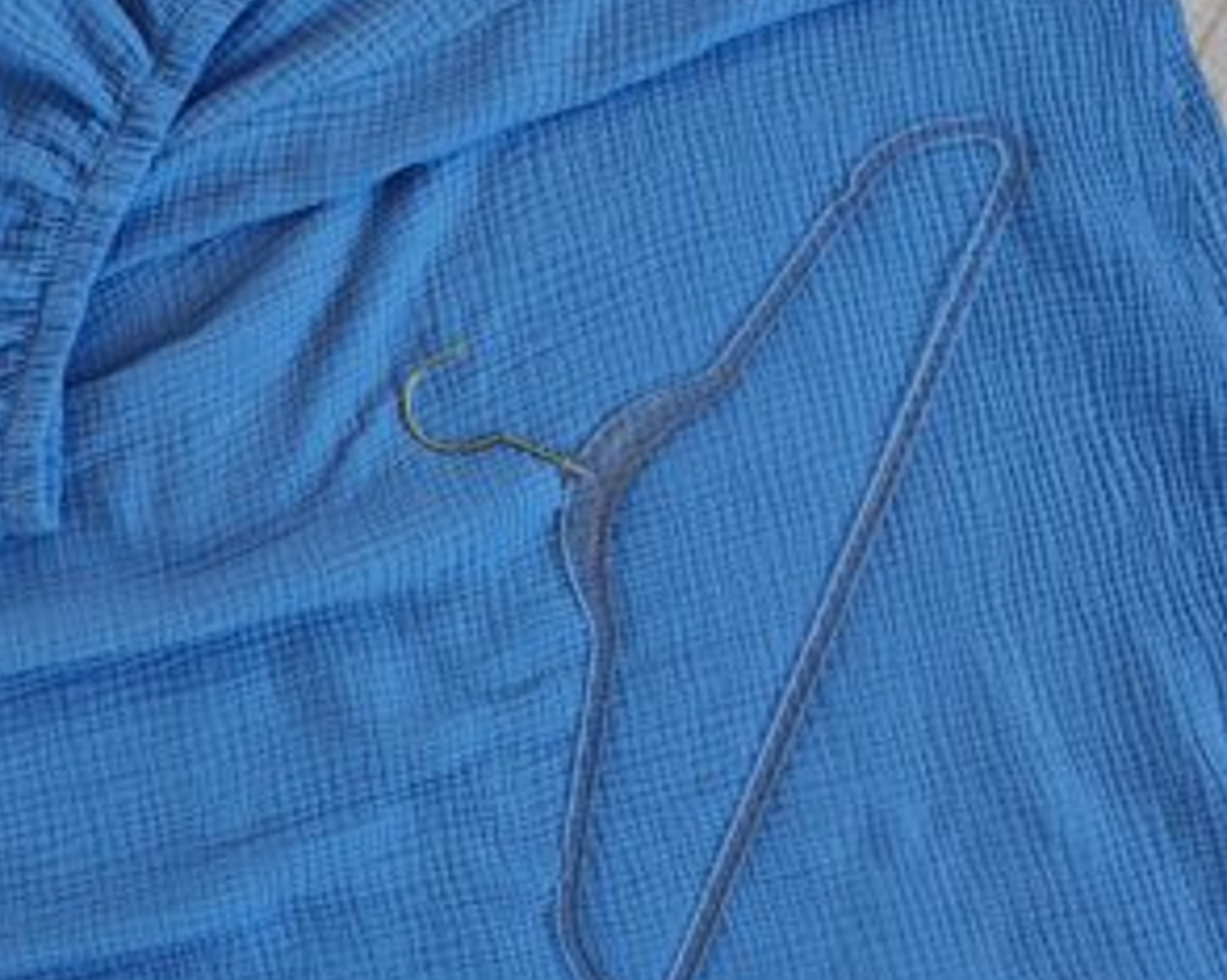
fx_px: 1960
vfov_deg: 27.9
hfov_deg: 33.9
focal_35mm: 54
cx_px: 276
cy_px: 306
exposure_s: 1/100
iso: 250
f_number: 1.9
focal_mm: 6.12
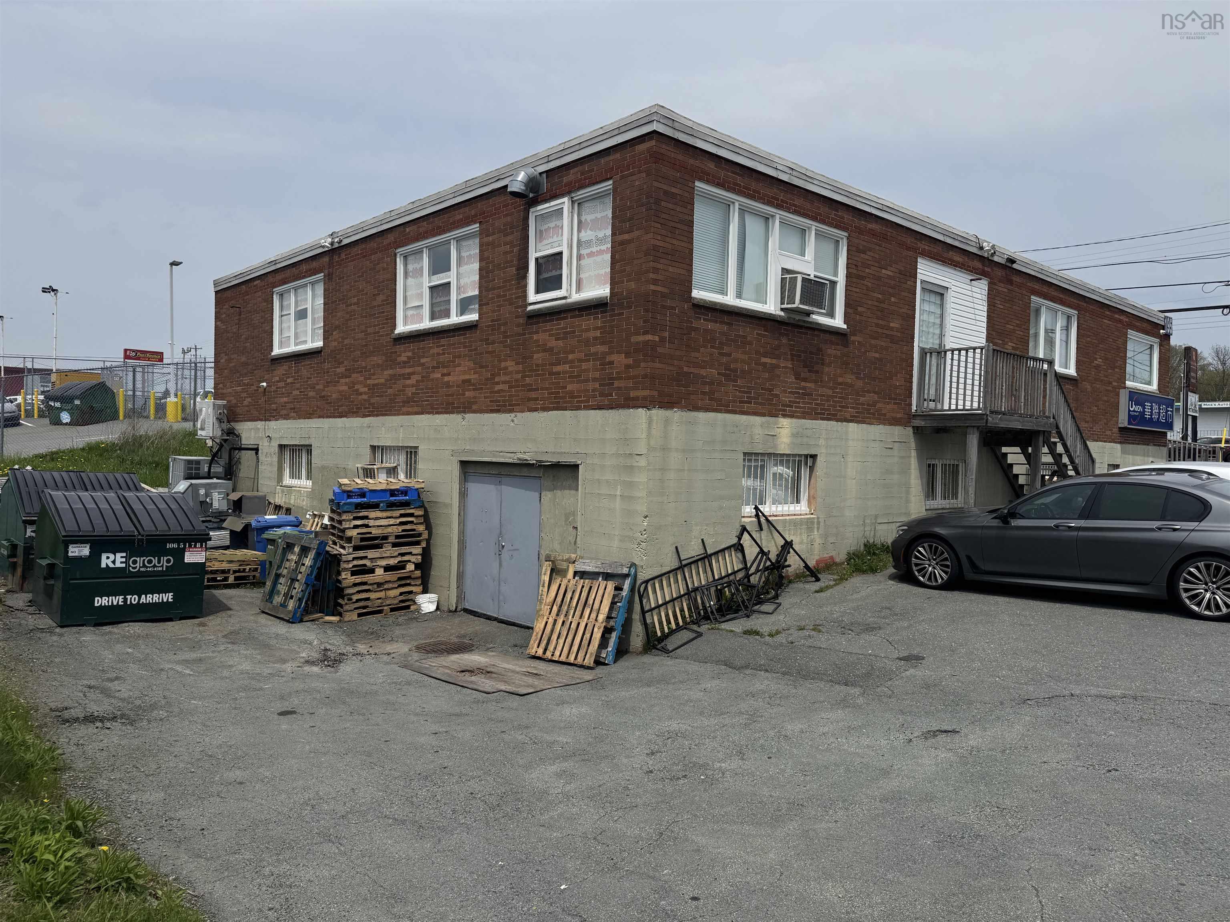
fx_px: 853
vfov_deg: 56.8
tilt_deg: -1.0
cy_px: 461
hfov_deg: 71.6
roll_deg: -1.5
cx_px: 615
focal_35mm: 24
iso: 80
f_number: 1.78
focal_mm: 6.76
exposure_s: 1/7937
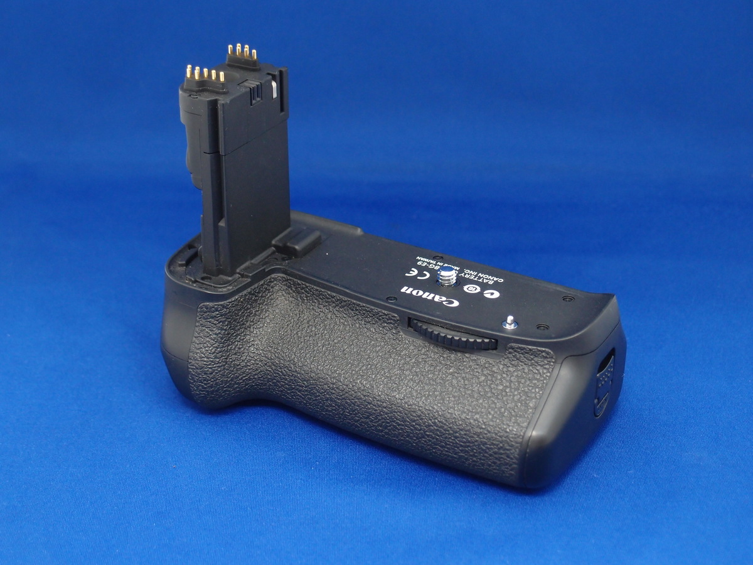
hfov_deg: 32.2
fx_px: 1305
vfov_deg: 24.4
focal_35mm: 60
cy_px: 282
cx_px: 376
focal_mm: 12.88
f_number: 2.2
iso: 200
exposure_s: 1/40
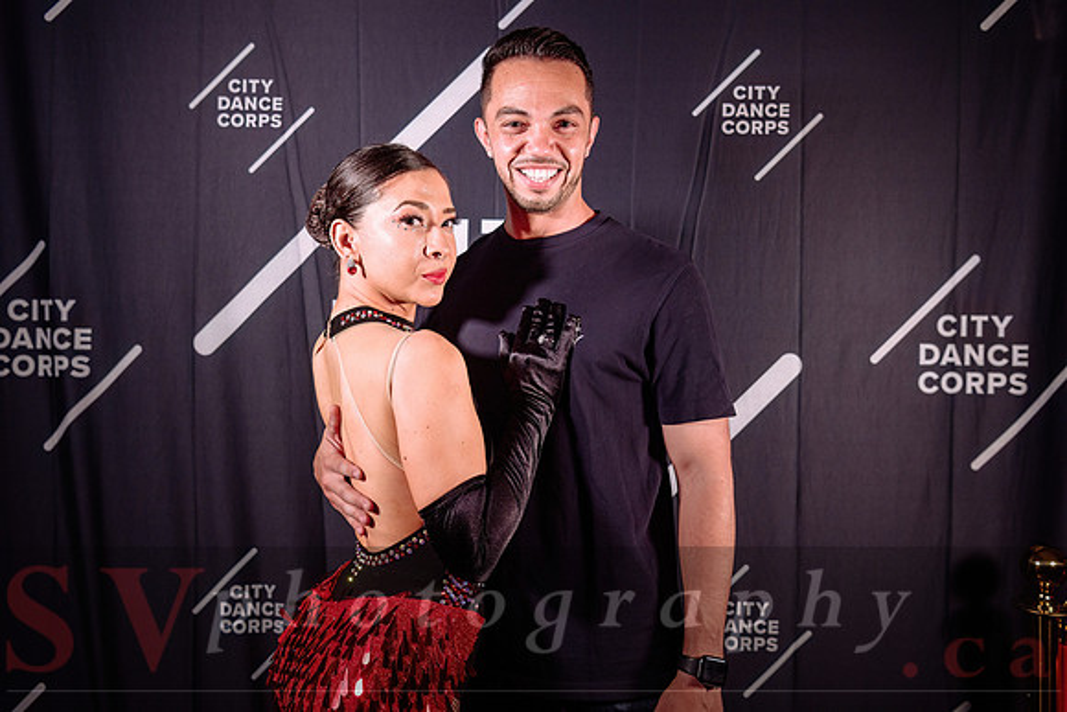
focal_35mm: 29
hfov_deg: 63.9
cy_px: 331
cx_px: 533
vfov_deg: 45.1
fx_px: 856
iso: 1600
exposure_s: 1/80
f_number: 3.5
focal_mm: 27
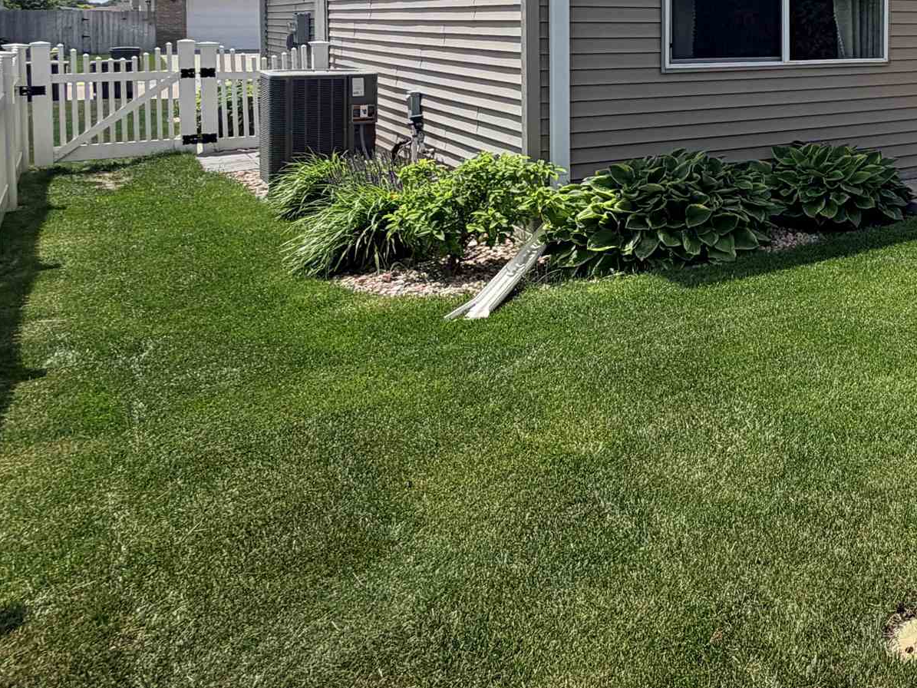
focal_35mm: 36
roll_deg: -0.3
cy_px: 48
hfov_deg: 38.5
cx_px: 1090
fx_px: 954
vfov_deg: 36.7
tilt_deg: -2.7
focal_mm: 2.22
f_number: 2.2
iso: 20
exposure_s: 1/970
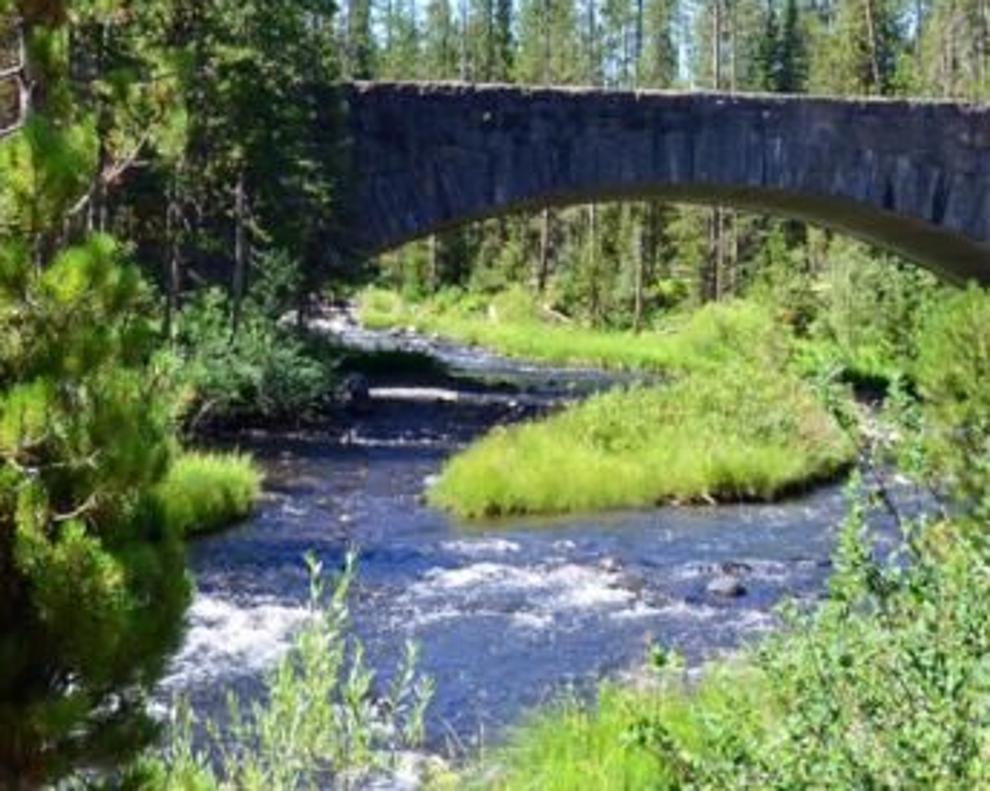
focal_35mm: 68
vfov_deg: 22.3
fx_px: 1992
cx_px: 691
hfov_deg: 27.7
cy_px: 229
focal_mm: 26
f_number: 16
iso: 200
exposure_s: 1/50
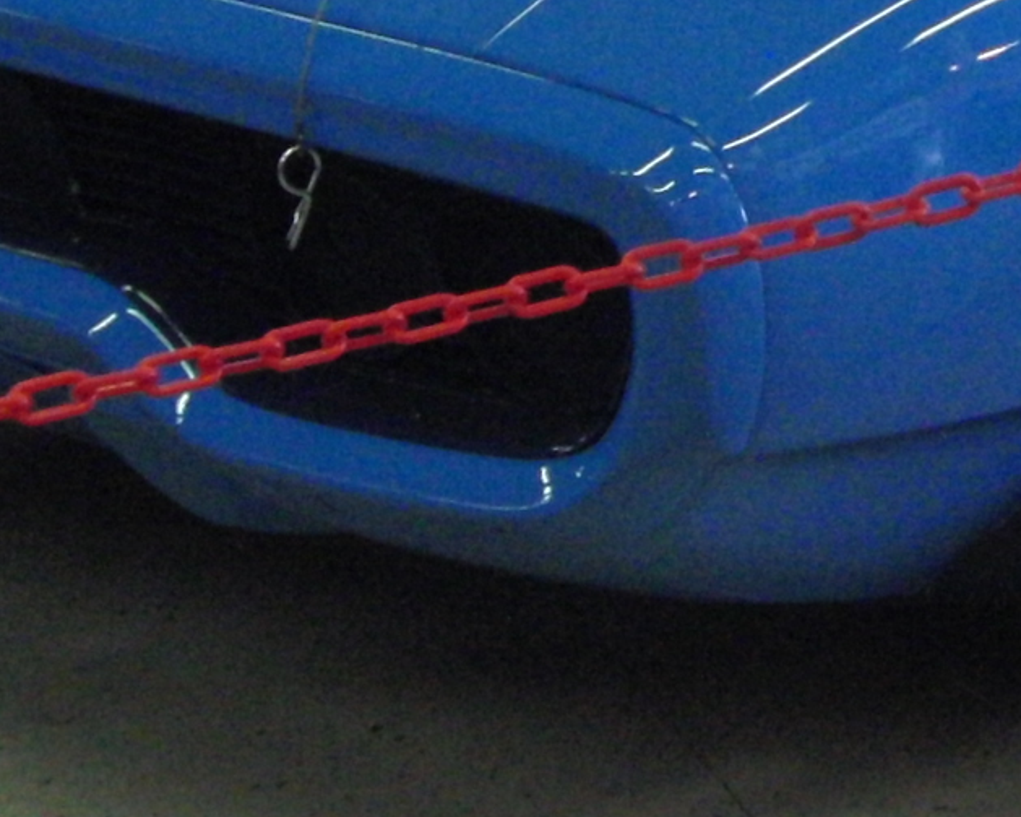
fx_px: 4925
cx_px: 1143
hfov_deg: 11.6
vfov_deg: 9.3
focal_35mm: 163
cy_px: -197
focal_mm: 7.2
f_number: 3.1
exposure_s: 1/100
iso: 400
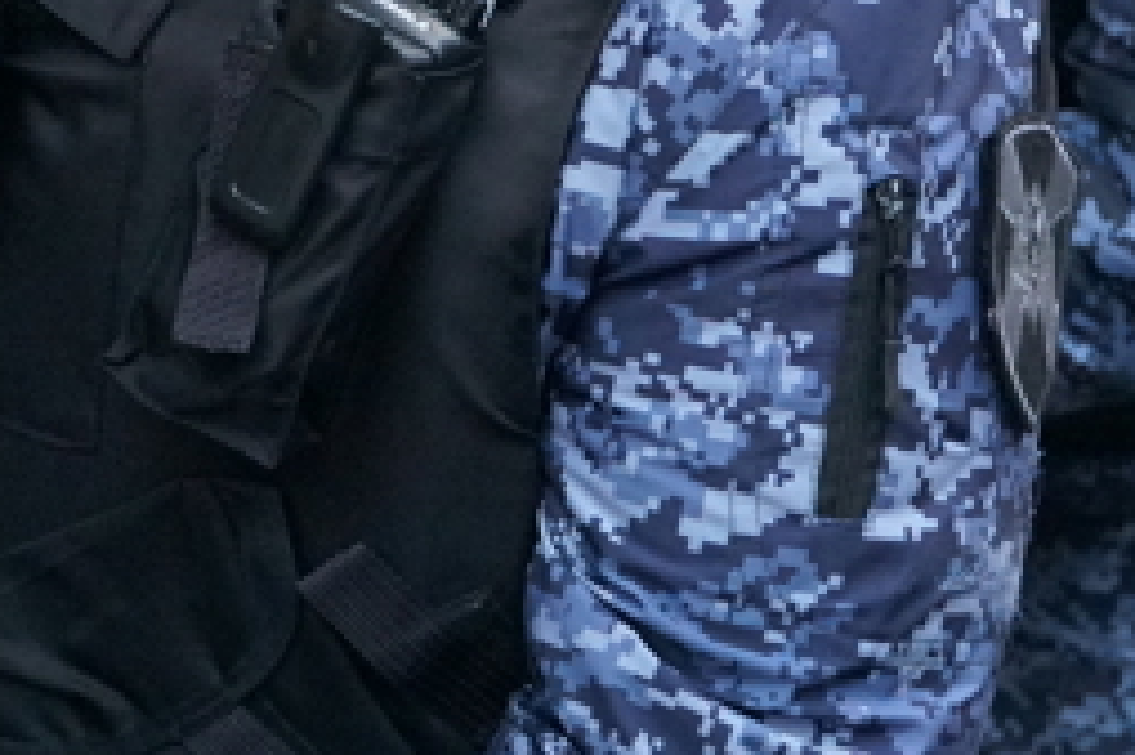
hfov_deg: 9.5
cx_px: 308
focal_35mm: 217
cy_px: -313
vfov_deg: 6.2
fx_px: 6852
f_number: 5.6
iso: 5000
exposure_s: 1/160
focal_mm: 49
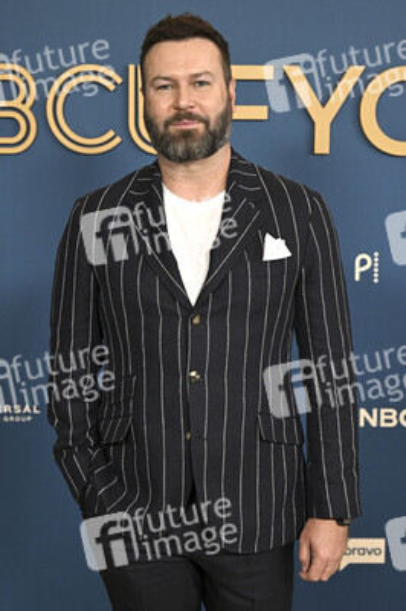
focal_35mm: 64
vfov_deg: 31.4
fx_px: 1084
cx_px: 203
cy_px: 306
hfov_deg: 21.2
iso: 2000
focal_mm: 64
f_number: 5.6
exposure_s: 1/320
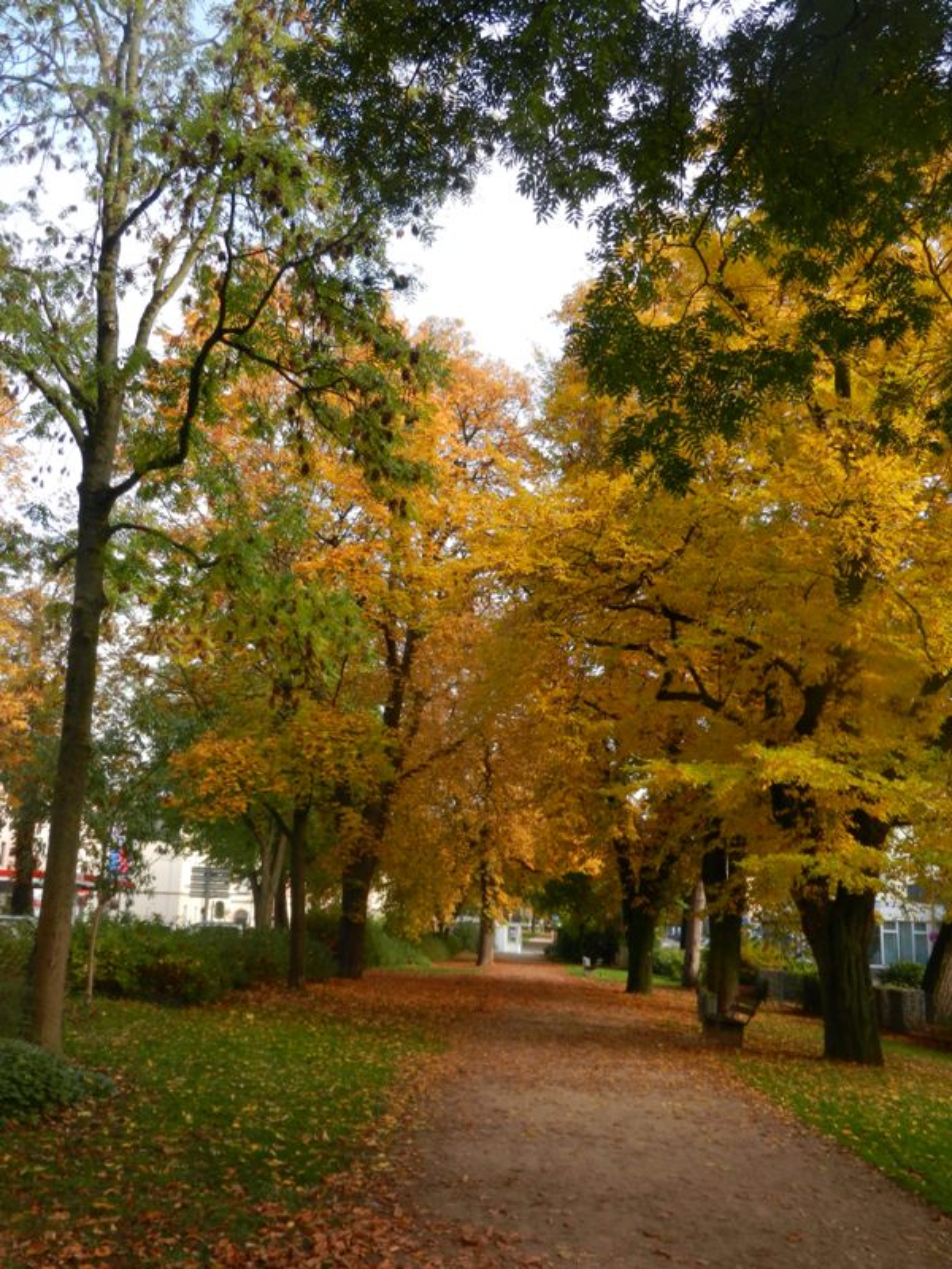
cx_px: 476
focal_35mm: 33
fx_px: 1210
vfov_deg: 55.4
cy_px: 634
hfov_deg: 42.9
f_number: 3.8
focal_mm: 5.9
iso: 160
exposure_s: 1/200
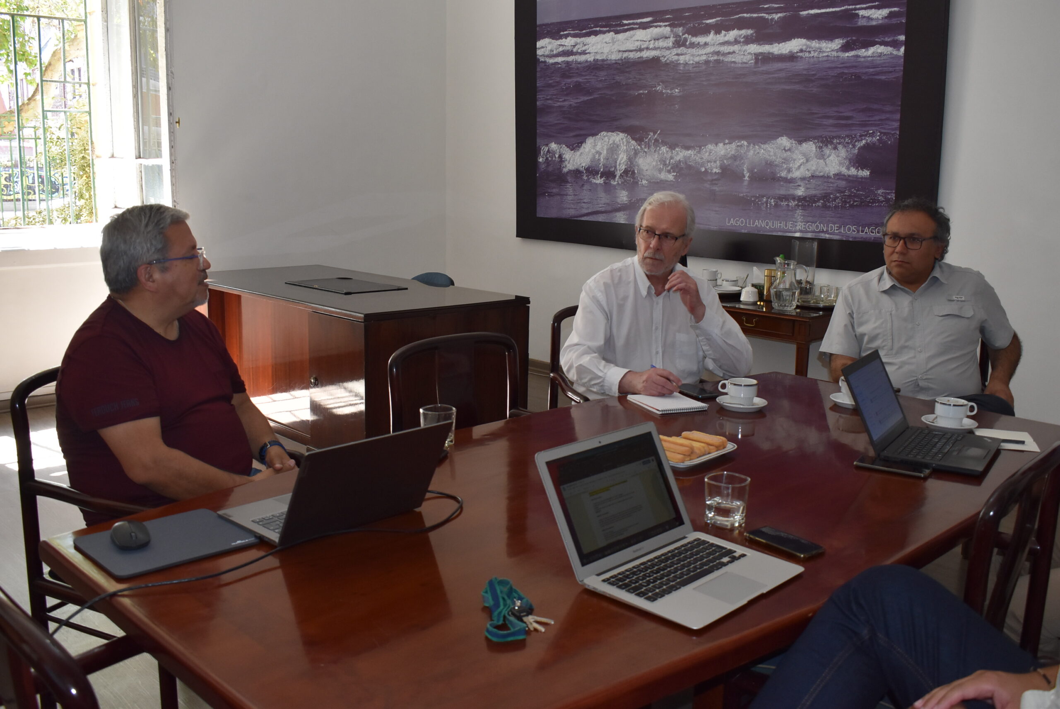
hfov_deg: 57.2
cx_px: 530
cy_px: 354
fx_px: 972
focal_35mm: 33
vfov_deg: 40.0
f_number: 5.6
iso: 800
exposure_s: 1/125
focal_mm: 22
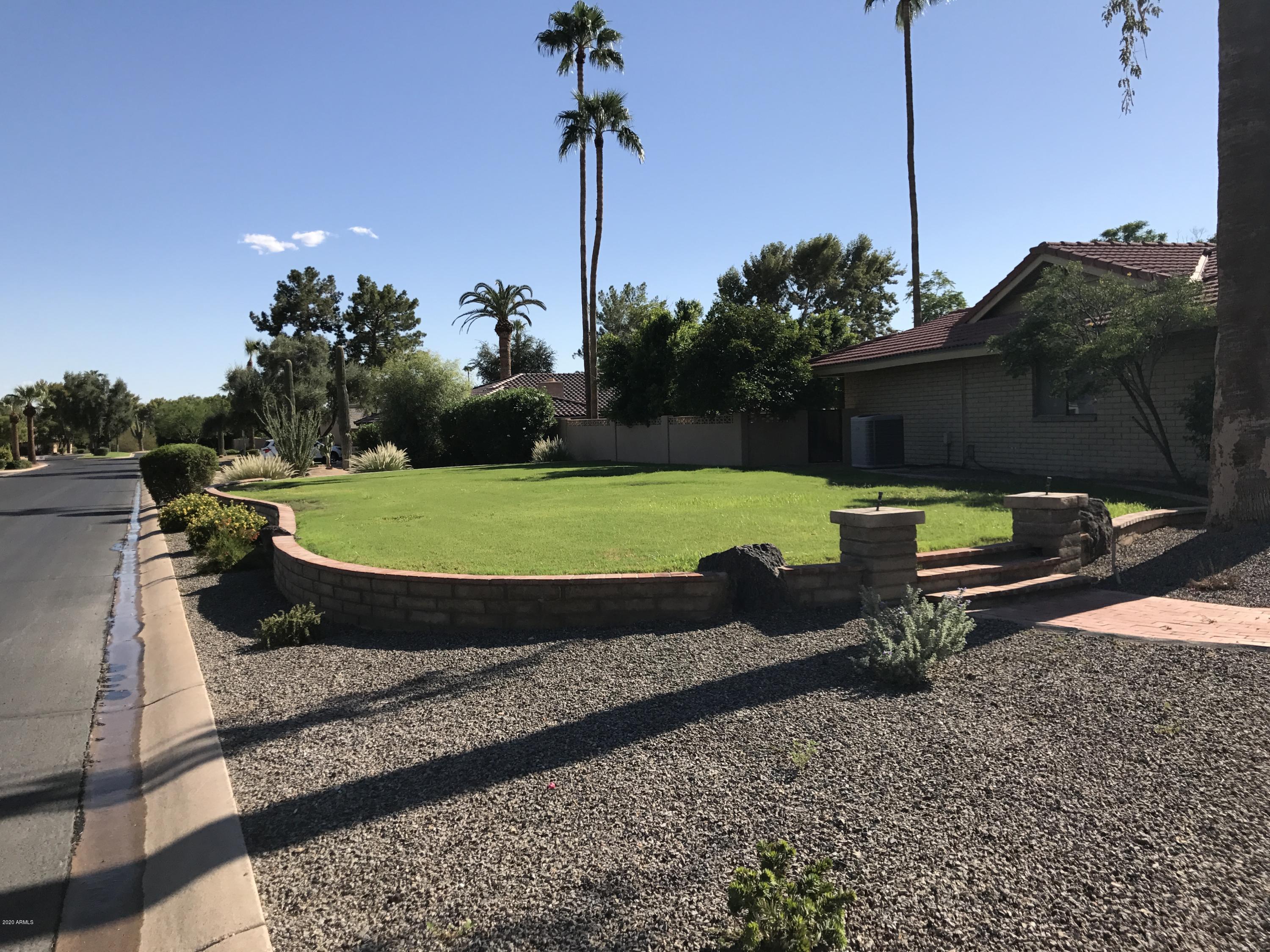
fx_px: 1027
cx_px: 635
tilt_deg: -1.8
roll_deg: +1.1
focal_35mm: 28
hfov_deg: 63.4
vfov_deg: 49.7
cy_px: 476
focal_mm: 3.99
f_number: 1.8
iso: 20
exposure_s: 1/2519
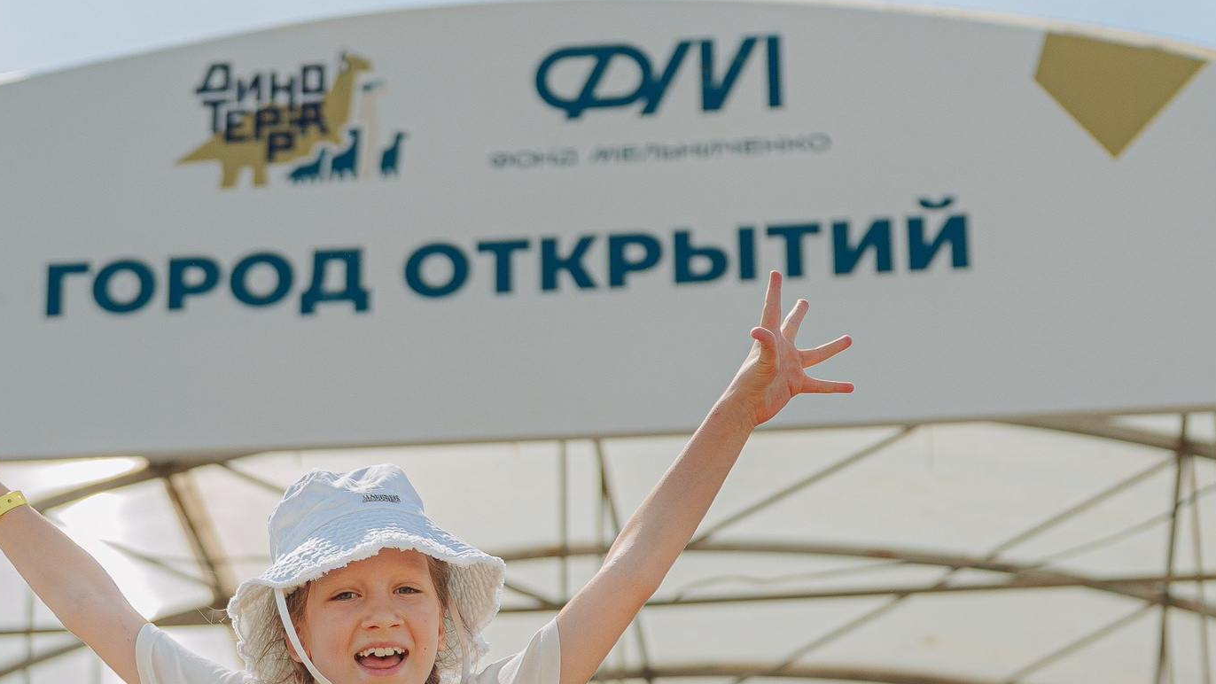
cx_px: 287
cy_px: 644
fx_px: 3837
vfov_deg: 10.1
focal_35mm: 119
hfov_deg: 17.9
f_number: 2.2
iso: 80
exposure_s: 1/3200
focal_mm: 50
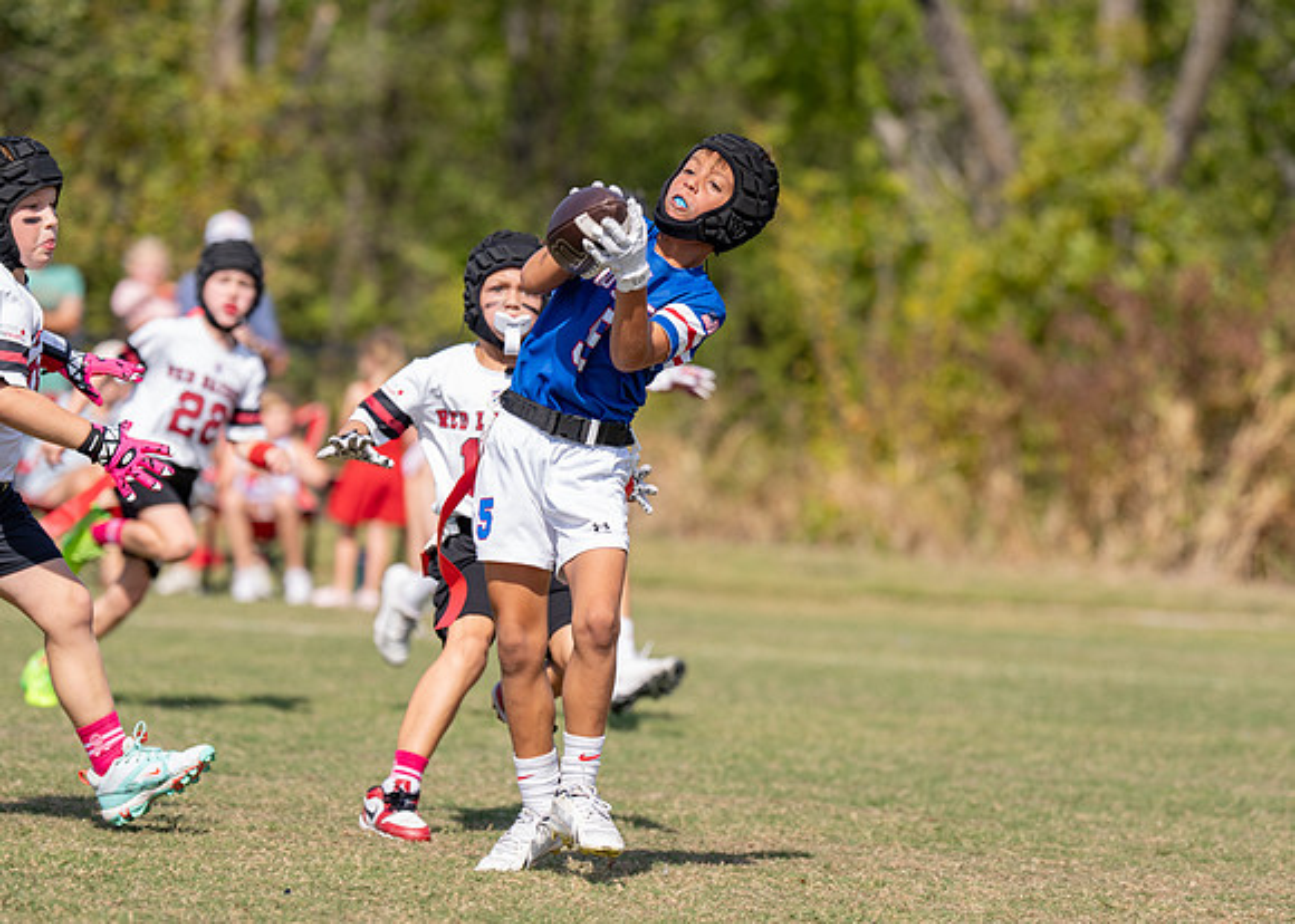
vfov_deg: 7.2
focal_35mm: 199
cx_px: 581
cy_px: 390
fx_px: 7314
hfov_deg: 10.1
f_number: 2.8
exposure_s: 1/1000
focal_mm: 134
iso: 100
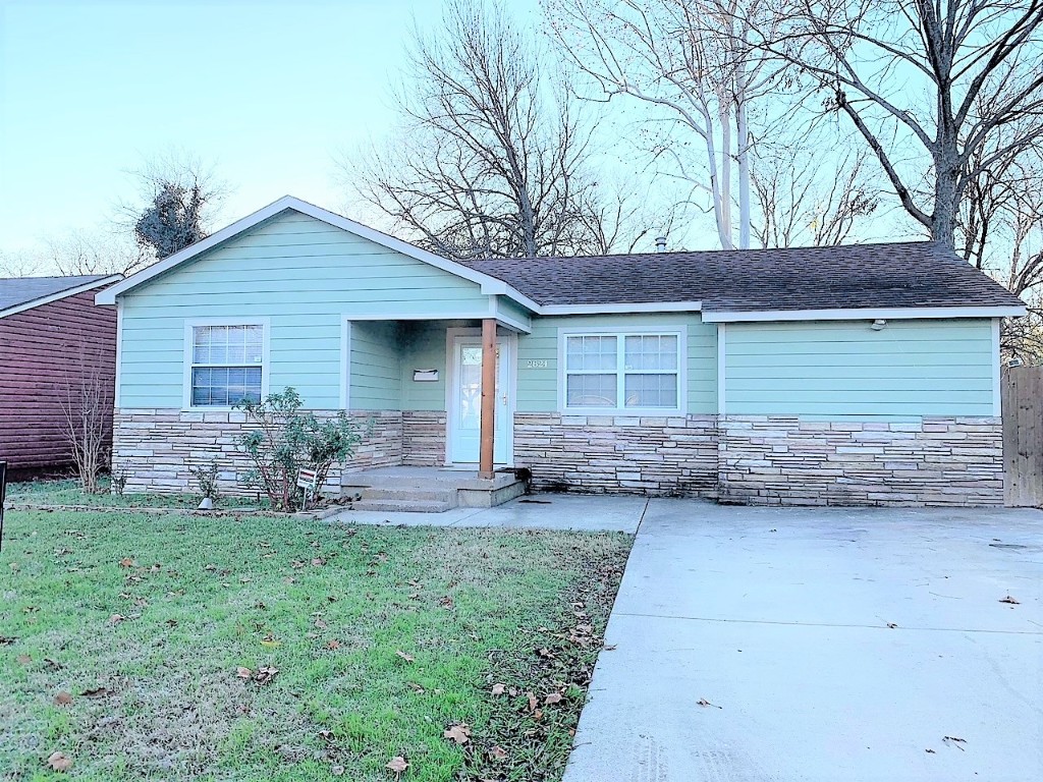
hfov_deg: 67.3
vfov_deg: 53.1
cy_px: 391
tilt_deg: +2.5
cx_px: 522
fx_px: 783
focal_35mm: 26
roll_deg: -0.9
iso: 25
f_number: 1.8
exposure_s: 1/463
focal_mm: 4.25
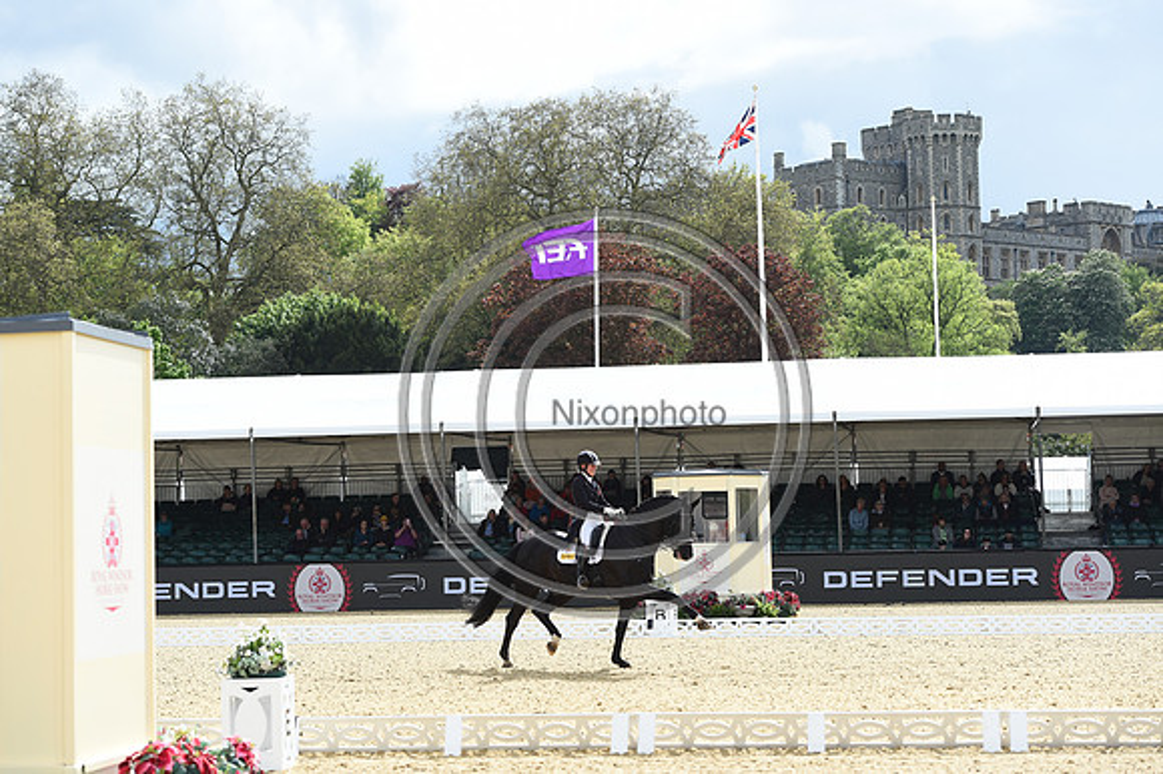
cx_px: 582
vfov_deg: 16.1
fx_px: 2744
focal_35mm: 85
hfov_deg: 23.9
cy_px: 387
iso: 250
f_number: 5
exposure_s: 1/1250
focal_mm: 85
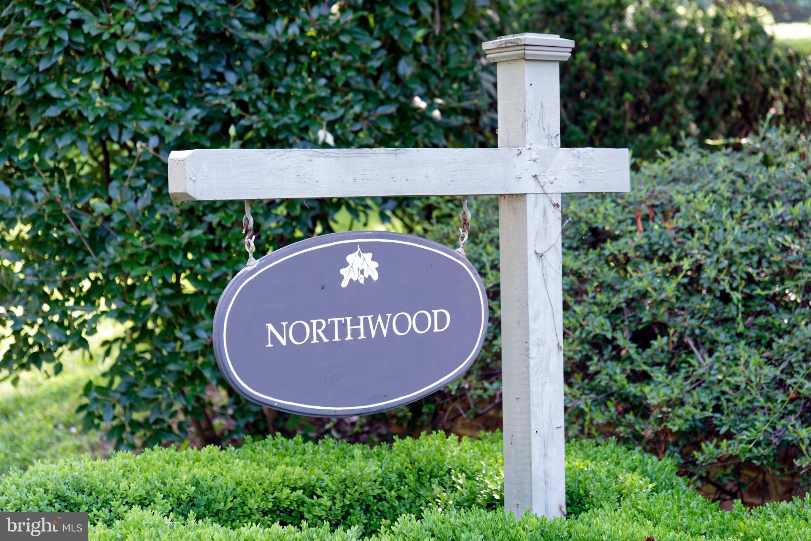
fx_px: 1847
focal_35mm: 82
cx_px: 406
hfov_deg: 24.8
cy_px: 270
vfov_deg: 16.7
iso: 320
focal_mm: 82
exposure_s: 1/100
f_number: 4.5
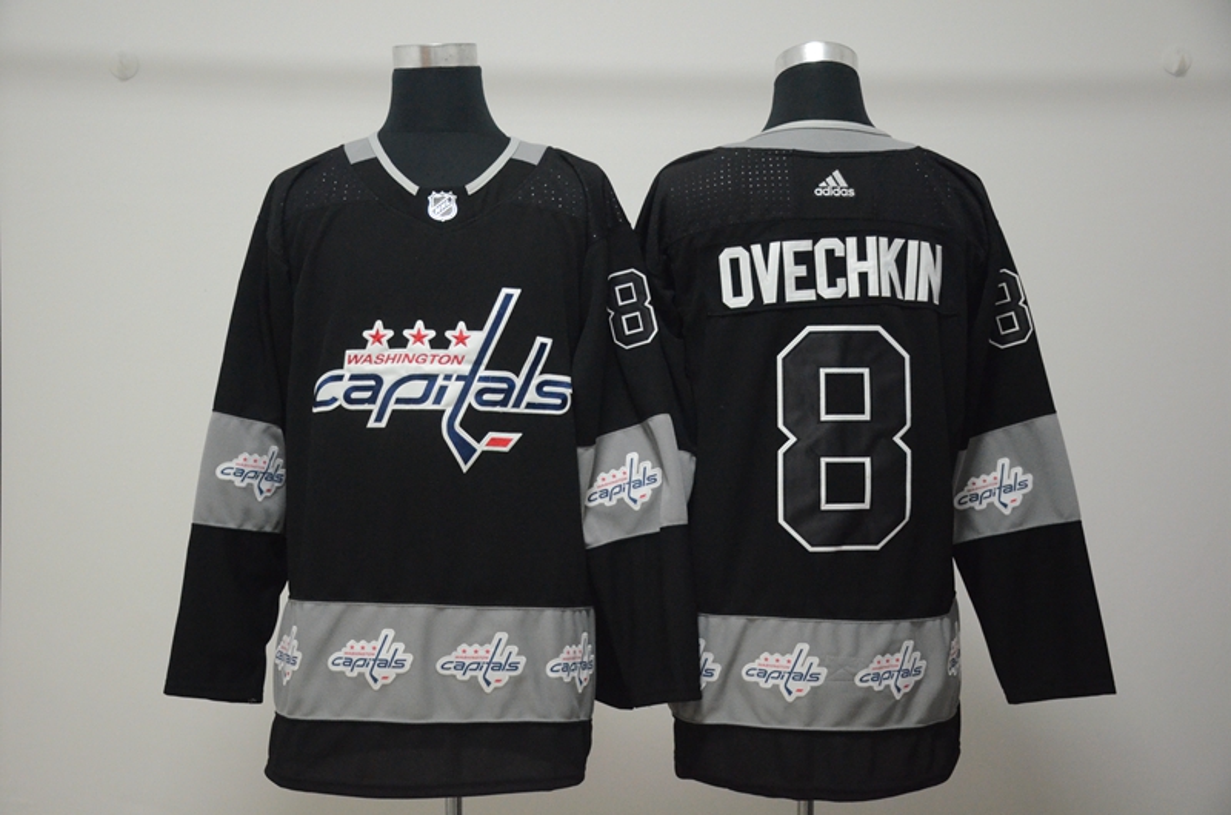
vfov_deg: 28.0
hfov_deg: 41.2
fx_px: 1638
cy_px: 408
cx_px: 616
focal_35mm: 48
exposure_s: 1/80
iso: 4000
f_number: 4.5
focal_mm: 32
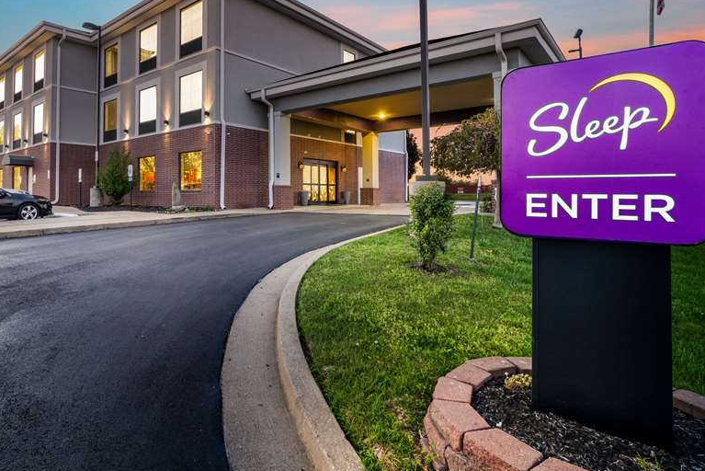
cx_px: 274
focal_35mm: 20
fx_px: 392
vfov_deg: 61.2
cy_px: 178
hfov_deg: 82.7
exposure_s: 1/10
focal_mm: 10
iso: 400
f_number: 7.1
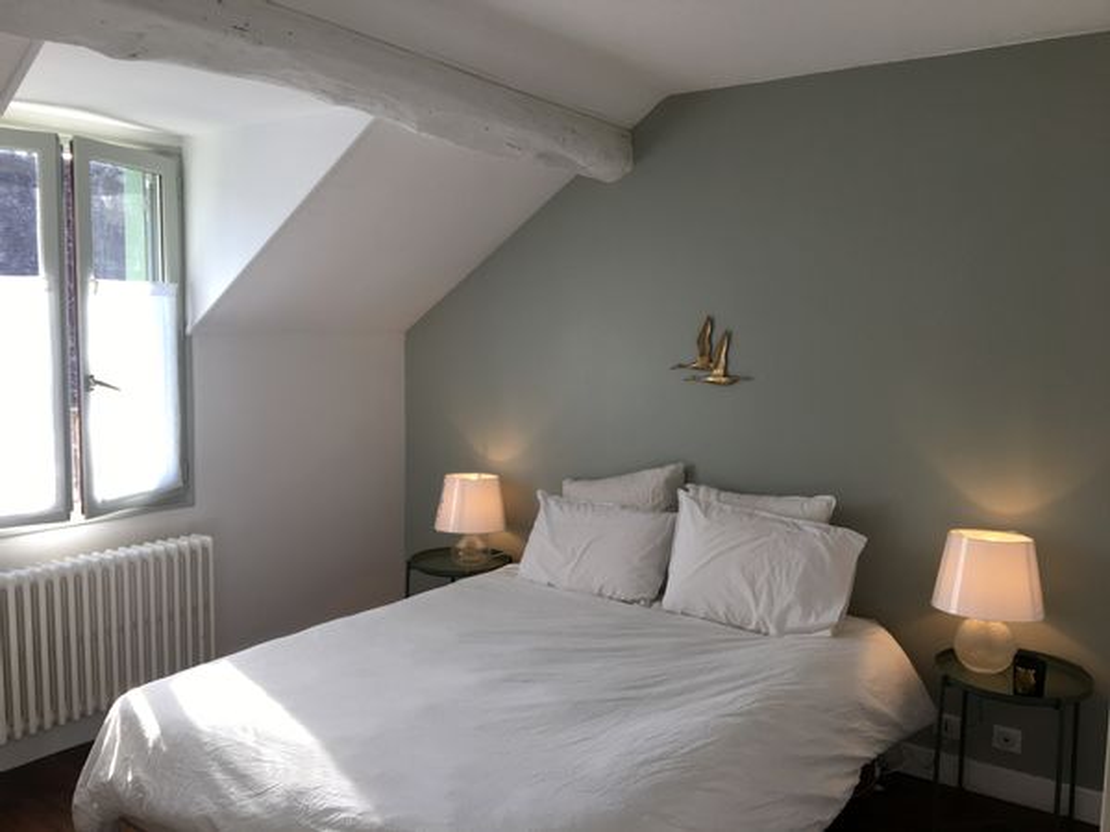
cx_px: 555
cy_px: 416
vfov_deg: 48.2
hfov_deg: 61.7
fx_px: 930
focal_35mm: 29
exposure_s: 1/100
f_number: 2.2
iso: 25
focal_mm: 4.15
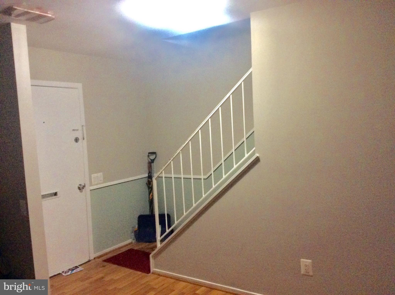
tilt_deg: -3.2
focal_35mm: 32
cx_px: 198
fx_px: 365
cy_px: 148
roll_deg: +3.7
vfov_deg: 44.0
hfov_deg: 56.9
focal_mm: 3.3
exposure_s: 1/24
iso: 320
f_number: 2.4
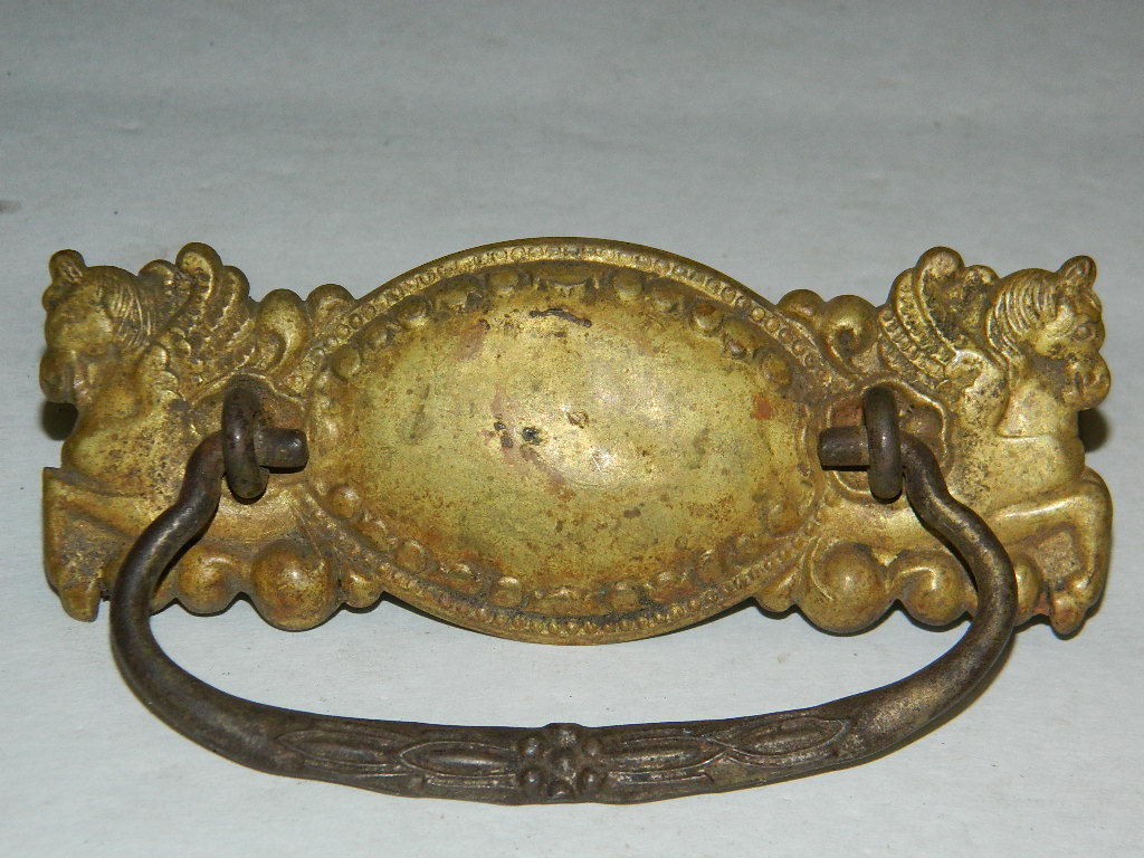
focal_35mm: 103
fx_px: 3404
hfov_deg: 19.1
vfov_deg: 14.4
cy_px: 429
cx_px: 572
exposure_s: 1/60
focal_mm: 18.6
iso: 200
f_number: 4.5
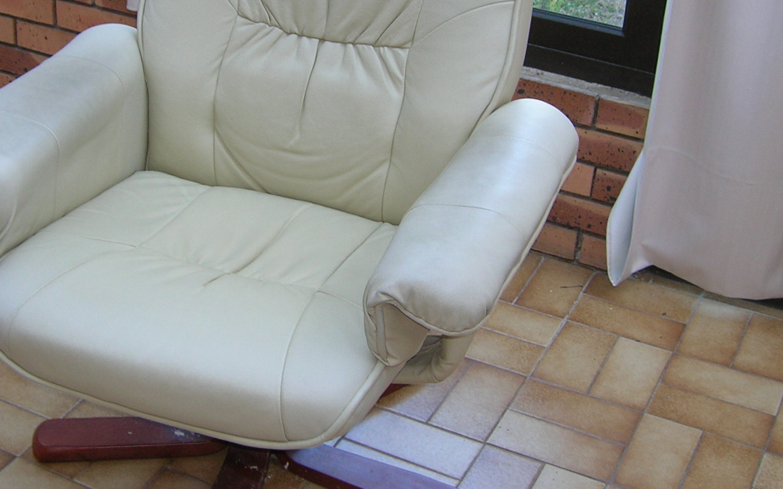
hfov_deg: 33.3
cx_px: 283
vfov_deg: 21.1
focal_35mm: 61
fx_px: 1302
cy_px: 134
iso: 50
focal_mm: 5.7
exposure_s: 1/30
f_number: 2.9
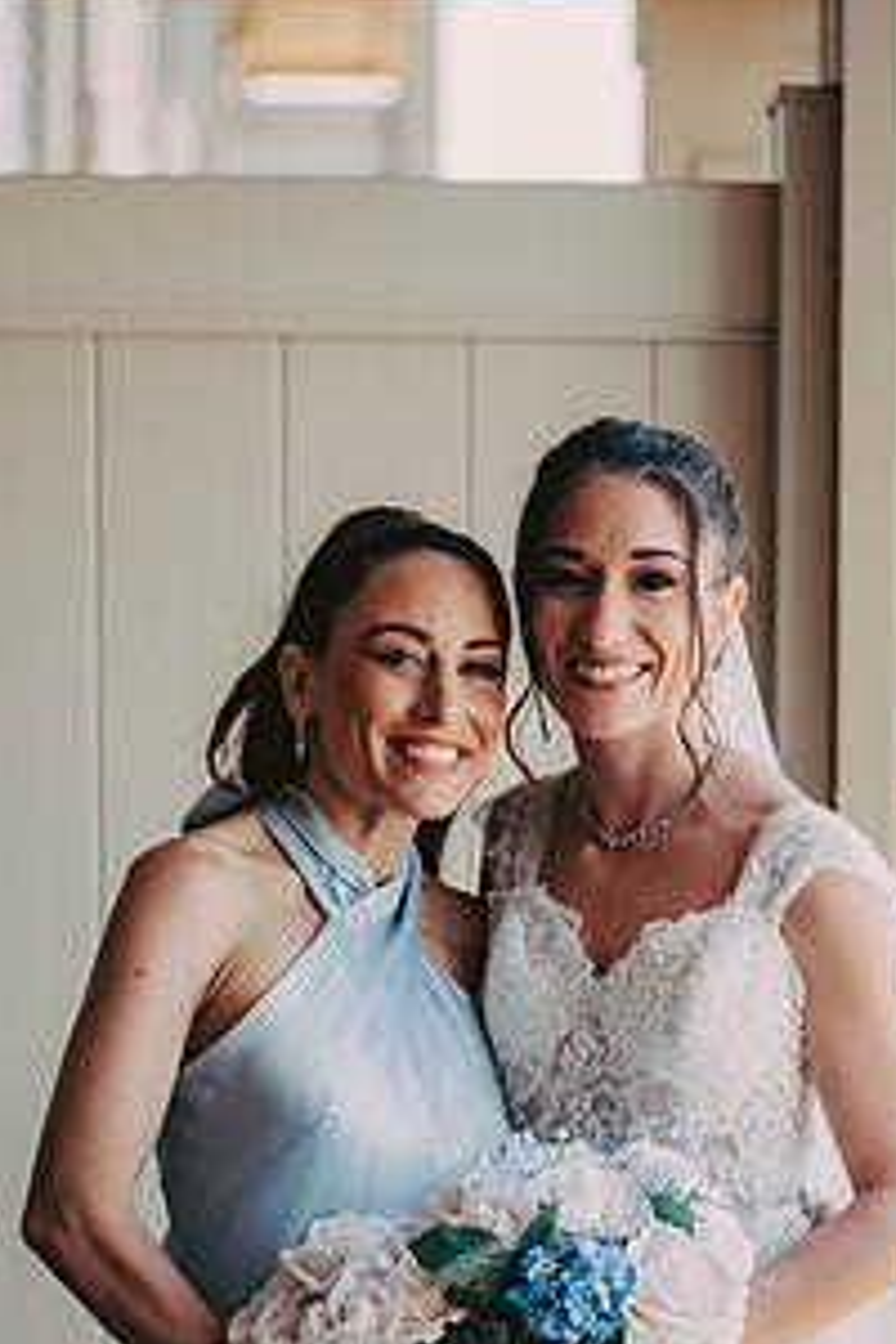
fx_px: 4816
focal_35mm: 129
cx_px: 556
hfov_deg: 10.6
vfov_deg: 15.8
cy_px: 999
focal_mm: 86
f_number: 2.8
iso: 320
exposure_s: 1/500
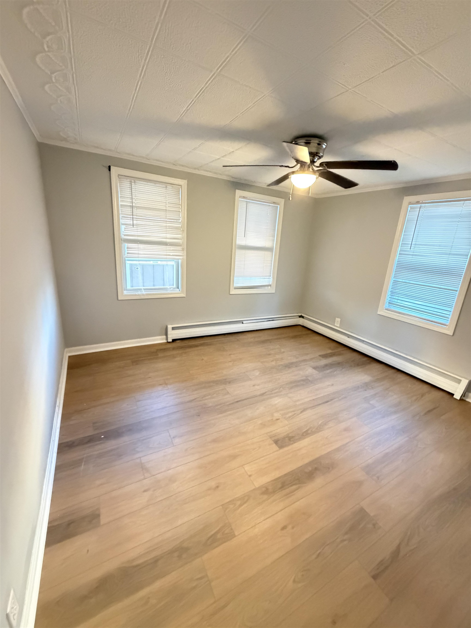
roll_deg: -4.5
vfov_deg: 102.1
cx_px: 236
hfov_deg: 85.7
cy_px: 314
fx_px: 254
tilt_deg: -16.6
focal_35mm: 14
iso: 1600
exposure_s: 1/40
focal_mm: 2.22
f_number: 2.2
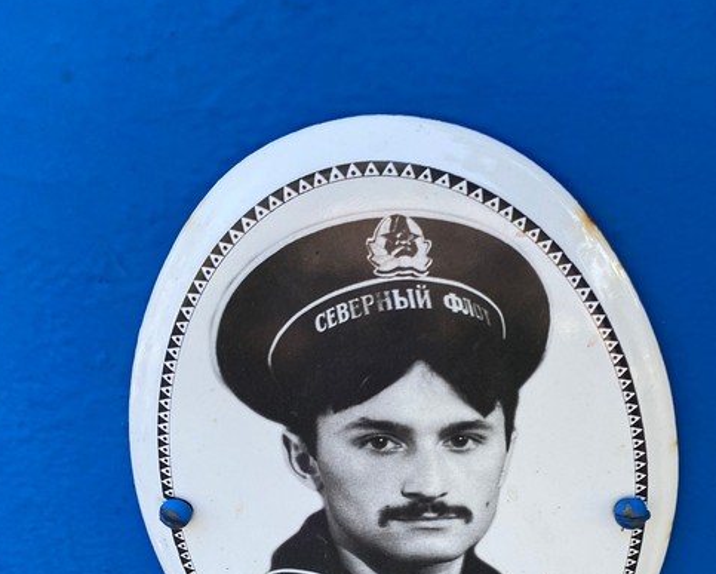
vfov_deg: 34.9
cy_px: 436
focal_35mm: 42
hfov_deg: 43.4
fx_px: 891
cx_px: 454
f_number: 1.8
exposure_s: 1/212
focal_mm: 4.25
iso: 32
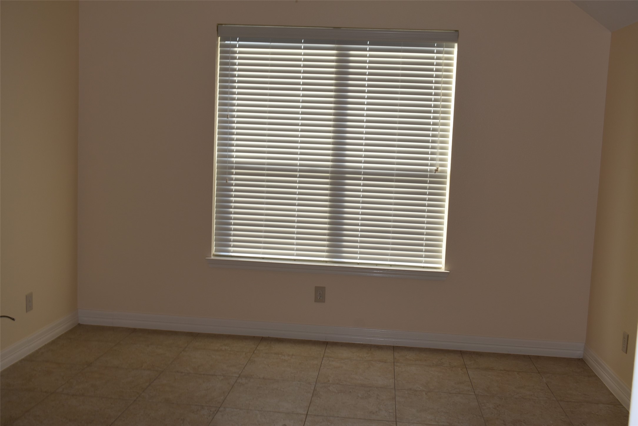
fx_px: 665
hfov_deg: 51.3
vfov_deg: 35.5
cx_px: 319
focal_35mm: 38
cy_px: 213
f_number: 5.6
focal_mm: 25
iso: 100
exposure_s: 1/40
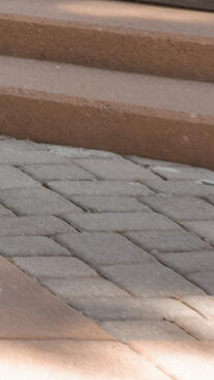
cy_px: -626
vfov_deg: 7.3
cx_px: -1131
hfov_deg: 3.7
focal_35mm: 272
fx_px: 2745
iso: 125
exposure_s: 1/100
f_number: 7.1
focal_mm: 32
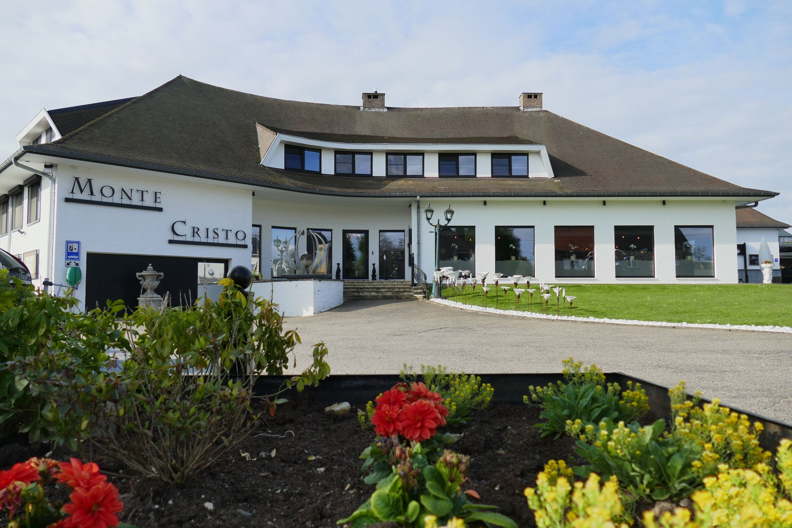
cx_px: 396
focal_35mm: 26
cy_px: 264
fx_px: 572
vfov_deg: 49.6
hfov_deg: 69.4
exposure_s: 1/1300
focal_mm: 9.12
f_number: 2.8
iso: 125
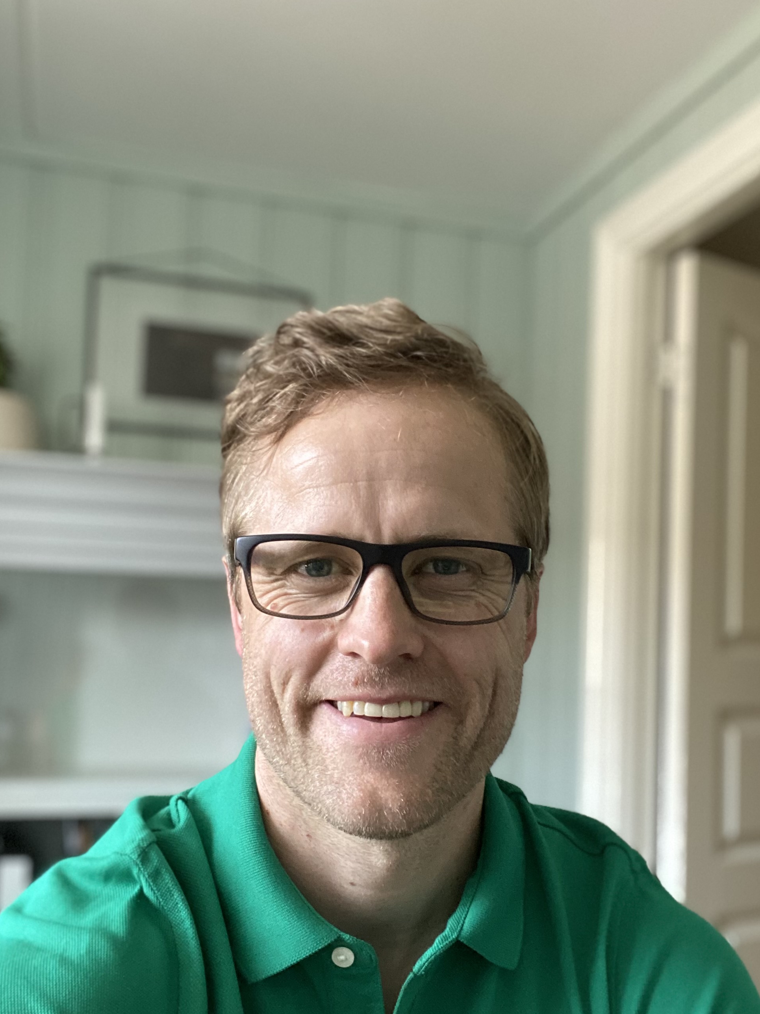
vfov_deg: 51.2
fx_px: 1054
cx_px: 390
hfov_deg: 39.7
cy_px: 585
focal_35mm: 36
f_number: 2.2
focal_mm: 2.71
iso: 320
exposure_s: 1/60
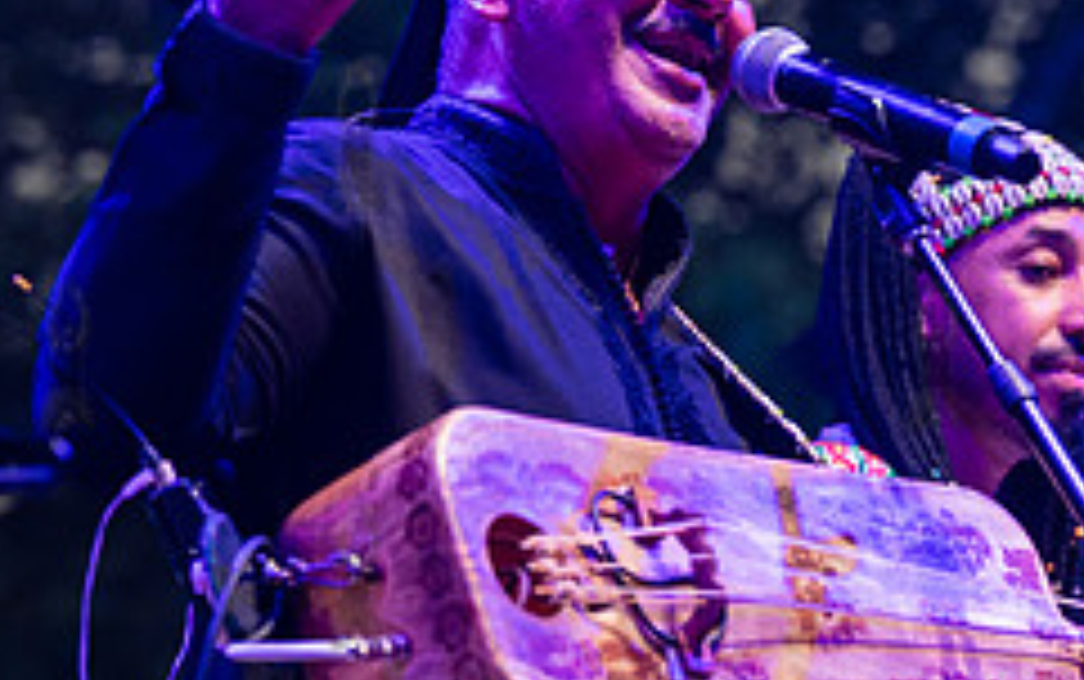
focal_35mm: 242
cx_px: 1160
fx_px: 7154
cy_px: 199
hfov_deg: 8.6
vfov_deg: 5.4
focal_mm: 84
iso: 2000
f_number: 3.5
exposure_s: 1/320
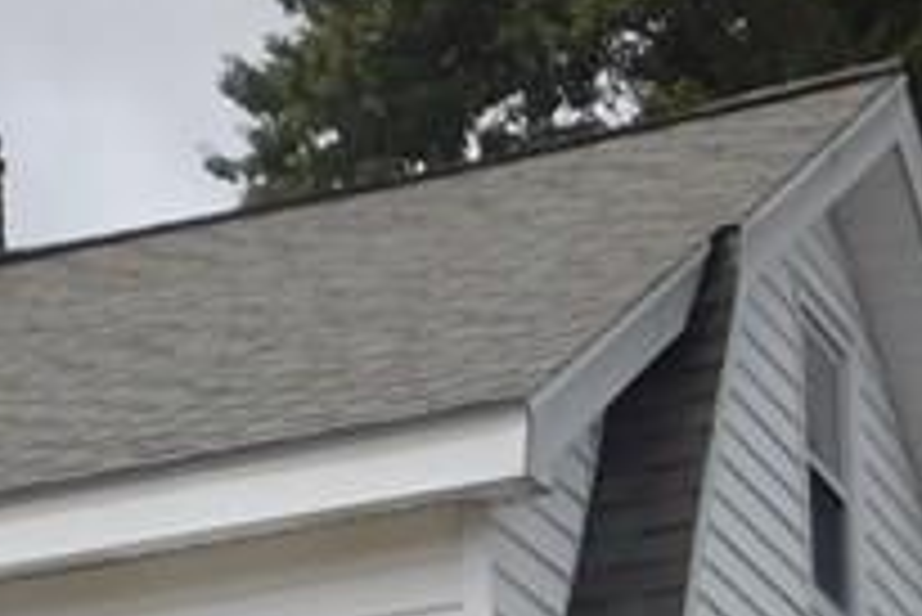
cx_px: -148
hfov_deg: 10.8
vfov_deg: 6.8
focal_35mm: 187
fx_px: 4793
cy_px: 1664
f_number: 7
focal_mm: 6.3
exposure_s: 1/500
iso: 125
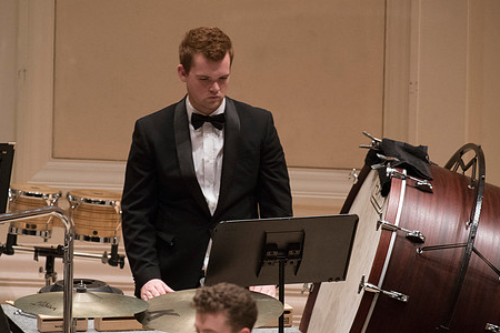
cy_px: 197
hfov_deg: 2.7
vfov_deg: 1.8
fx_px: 10735
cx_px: 228
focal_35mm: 773
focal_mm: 600
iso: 6400
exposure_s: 1/160
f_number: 5.6
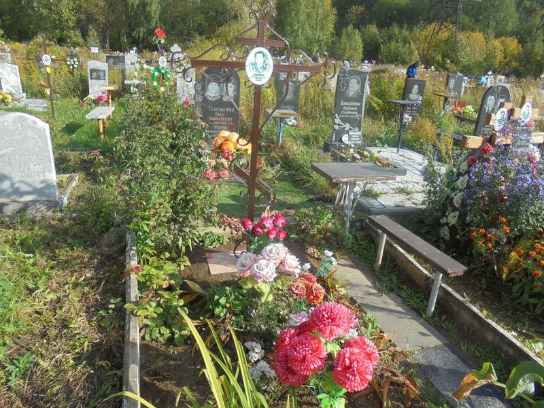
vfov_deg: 53.1
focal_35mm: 26
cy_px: 204
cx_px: 272
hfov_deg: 67.3
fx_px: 409
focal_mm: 4.6
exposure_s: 1/500
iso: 100
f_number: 3.5
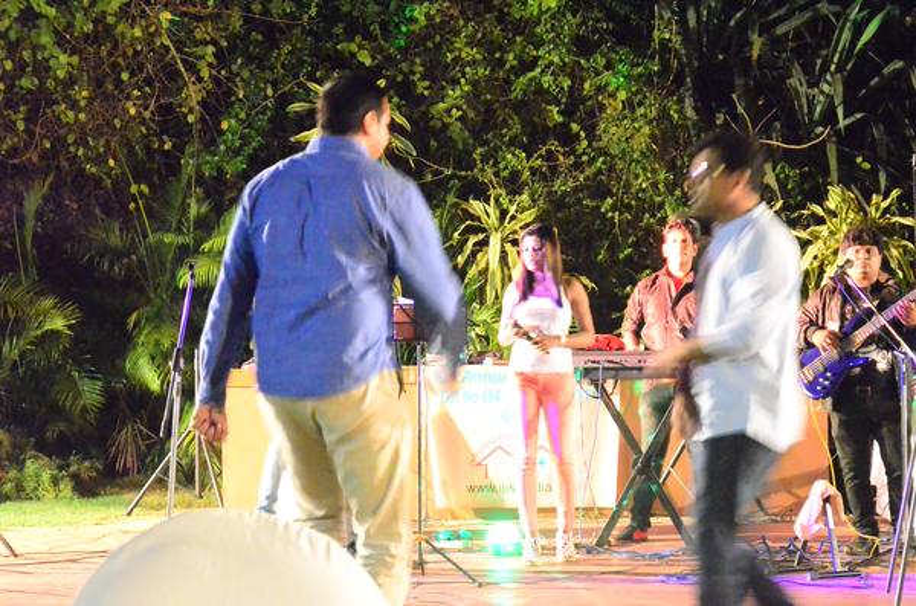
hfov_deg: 24.7
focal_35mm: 82
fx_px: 2094
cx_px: 458
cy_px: 303
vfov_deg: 16.5
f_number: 5.6
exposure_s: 1/10
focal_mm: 55
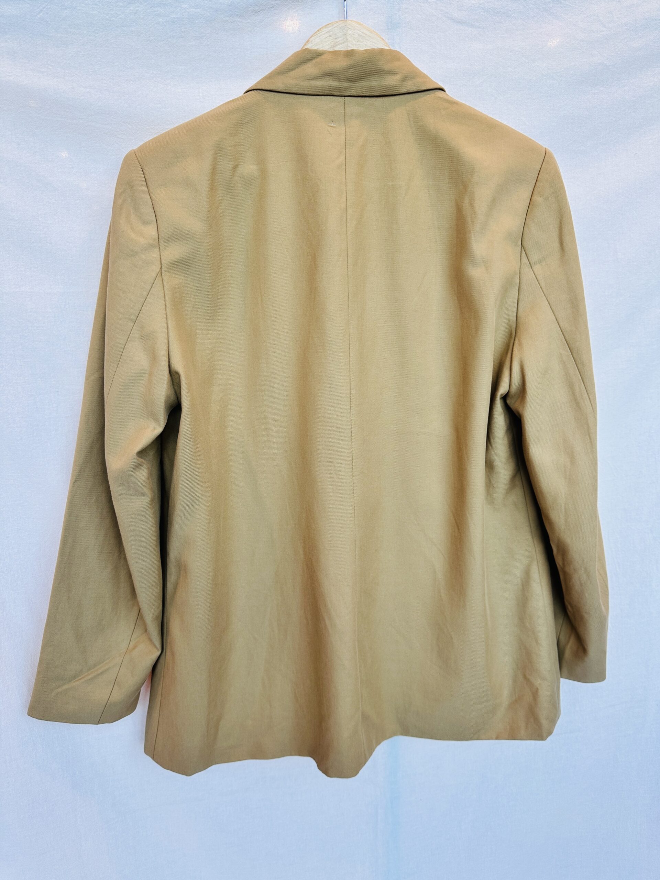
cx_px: 330
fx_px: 610
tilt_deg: -10.7
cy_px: 440
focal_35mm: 24
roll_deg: +0.0
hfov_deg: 56.8
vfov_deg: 71.6
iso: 64
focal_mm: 6.86
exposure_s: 1/100
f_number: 1.78
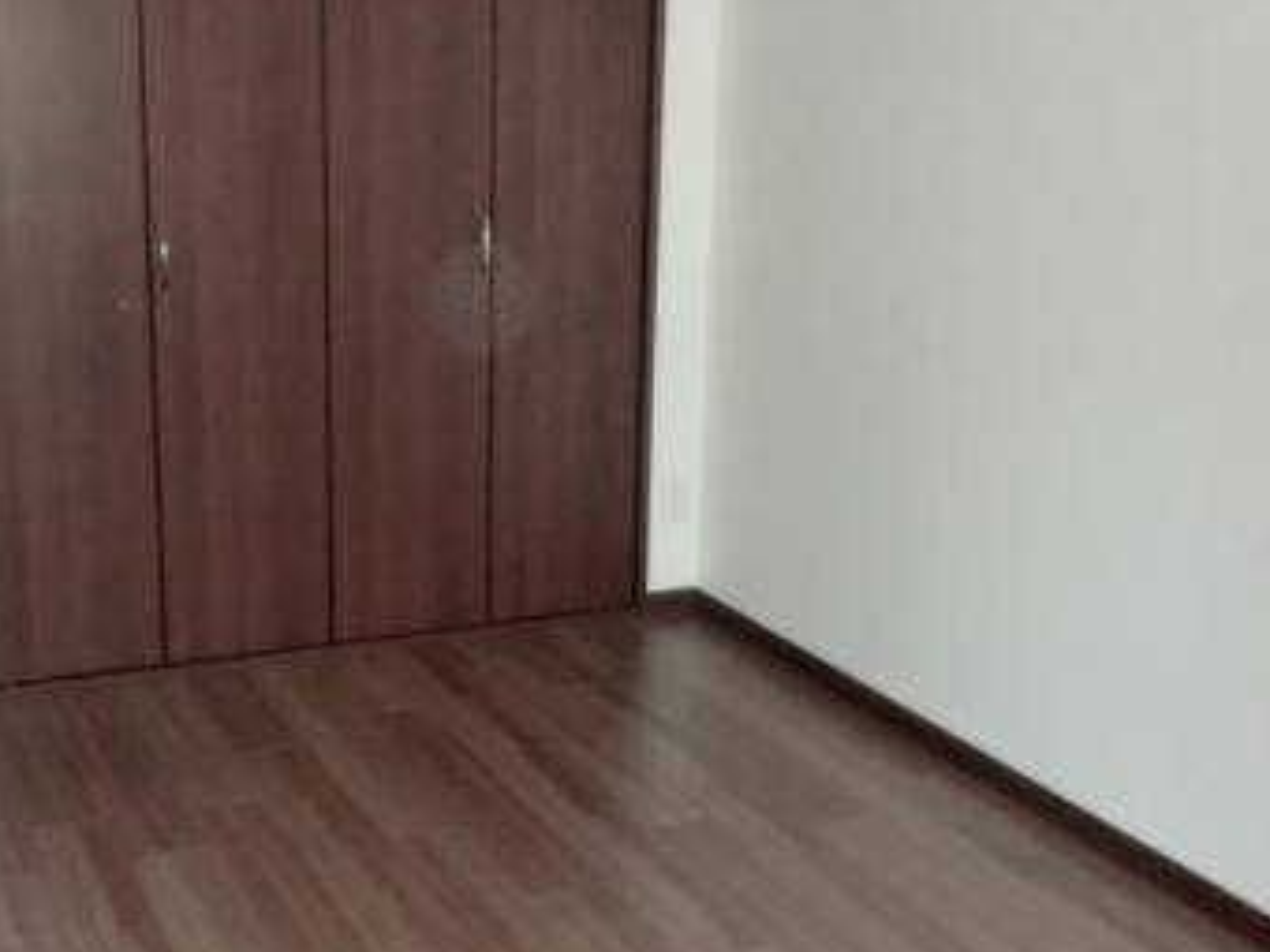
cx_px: 471
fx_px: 1798
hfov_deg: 38.6
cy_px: 463
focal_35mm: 49
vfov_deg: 29.7
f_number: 2.8
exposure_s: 1/60
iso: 400
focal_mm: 4.7
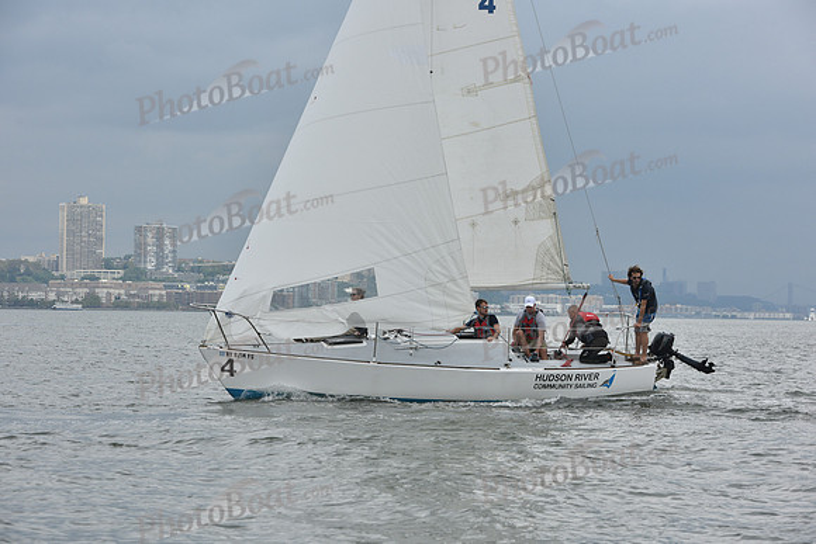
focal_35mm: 105
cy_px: 272
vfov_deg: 13.0
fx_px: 2380
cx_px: 408
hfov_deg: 19.5
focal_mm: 105
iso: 320
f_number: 8
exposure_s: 1/1250
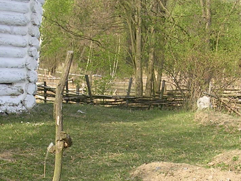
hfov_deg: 17.9
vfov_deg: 13.3
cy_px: 186
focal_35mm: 110
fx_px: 766
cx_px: 119
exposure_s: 1/333
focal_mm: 5.8
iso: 50
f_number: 2.8
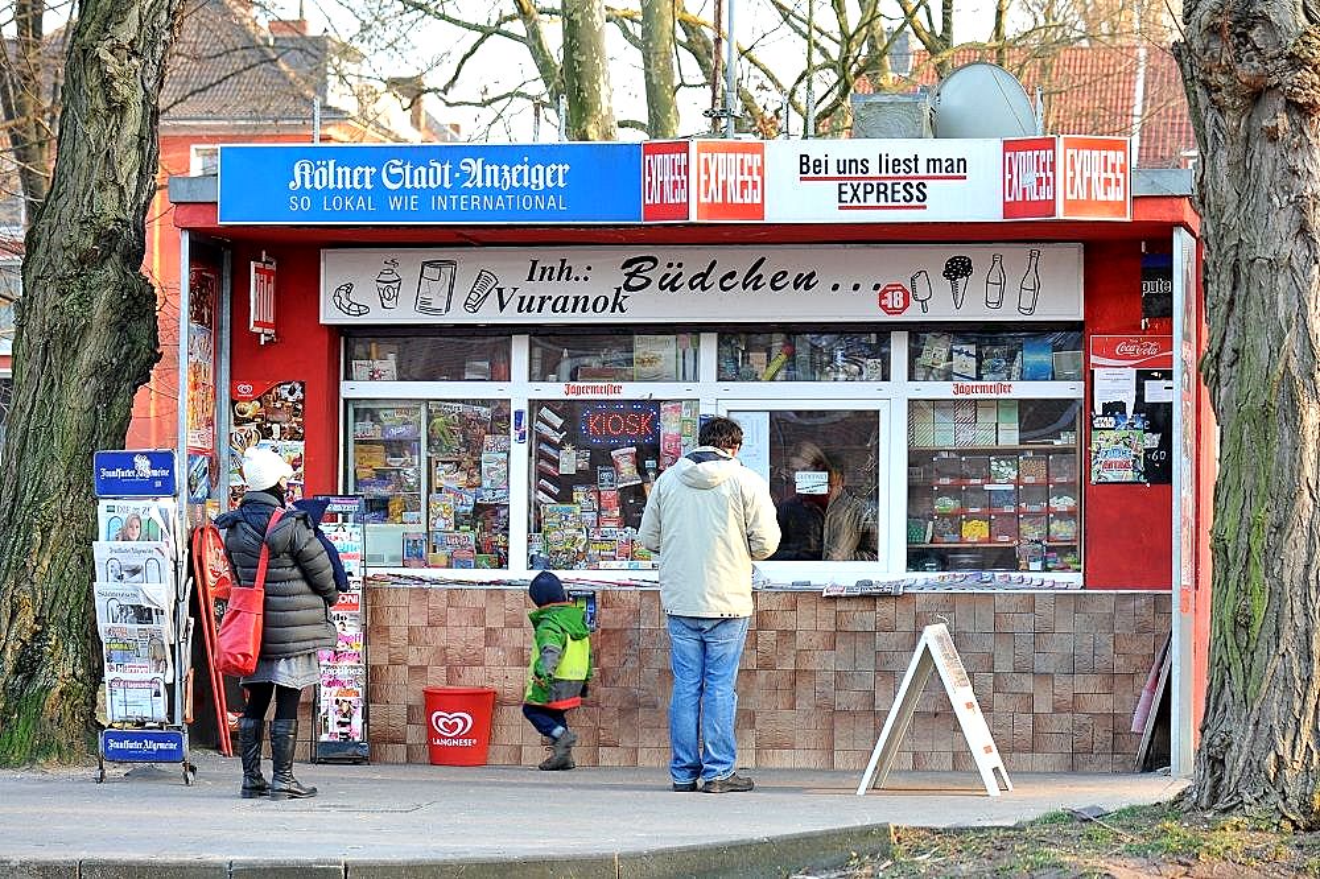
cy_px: 440
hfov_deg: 19.5
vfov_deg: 13.0
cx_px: 660
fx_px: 3849
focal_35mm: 105
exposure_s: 1/100
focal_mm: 105
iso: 400
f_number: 5.6
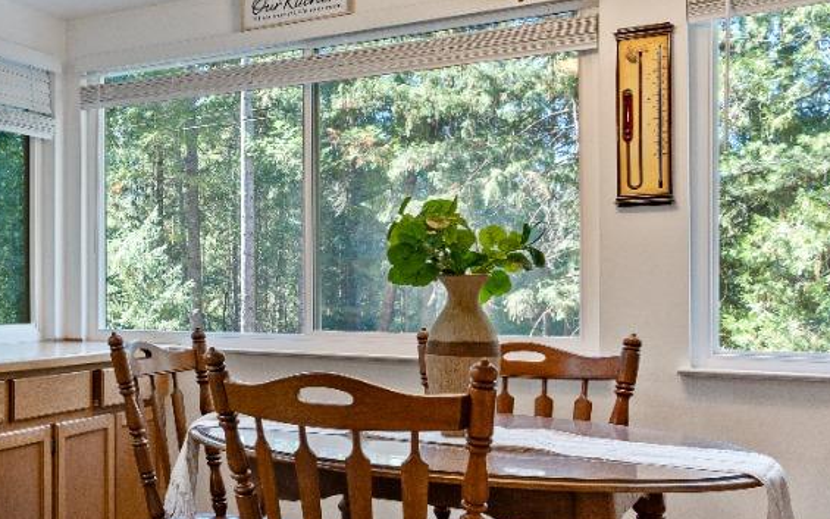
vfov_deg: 28.0
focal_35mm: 46
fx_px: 1040
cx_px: -116
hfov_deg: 35.9
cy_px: 259
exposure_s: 1/10
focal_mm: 17
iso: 320
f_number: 8
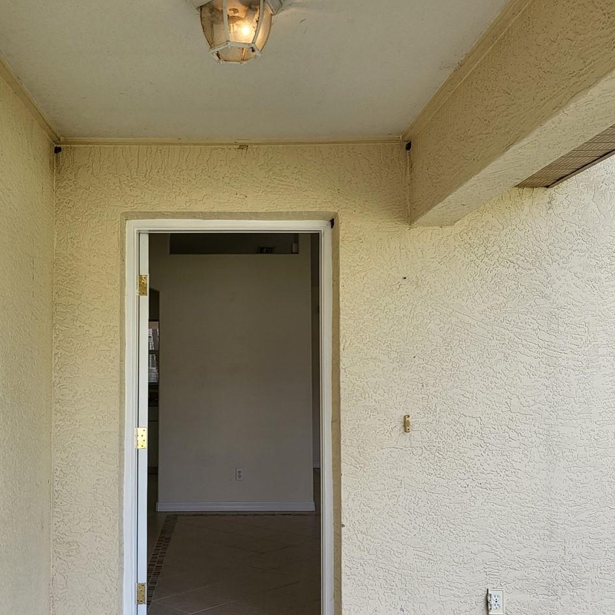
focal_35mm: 39
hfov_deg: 42.5
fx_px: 784
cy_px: 321
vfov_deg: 42.8
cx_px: 224
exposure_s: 1/503
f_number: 1.8
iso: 50
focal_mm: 4.25
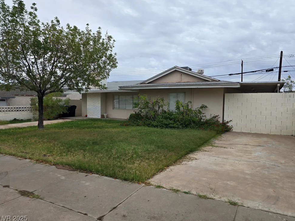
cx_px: 151
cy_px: 110
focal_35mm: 24
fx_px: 205
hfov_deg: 71.6
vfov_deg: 56.8
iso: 12
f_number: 1.7
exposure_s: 1/304
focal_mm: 6.3
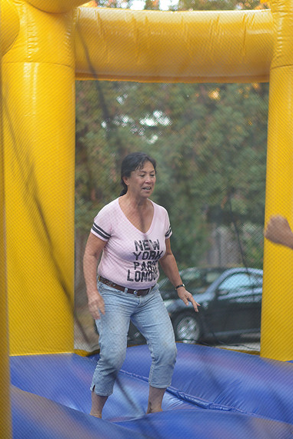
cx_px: 147
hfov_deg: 18.0
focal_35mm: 76
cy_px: 218
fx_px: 927
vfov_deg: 26.6
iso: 400
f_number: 1.4
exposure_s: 1/160
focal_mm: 50
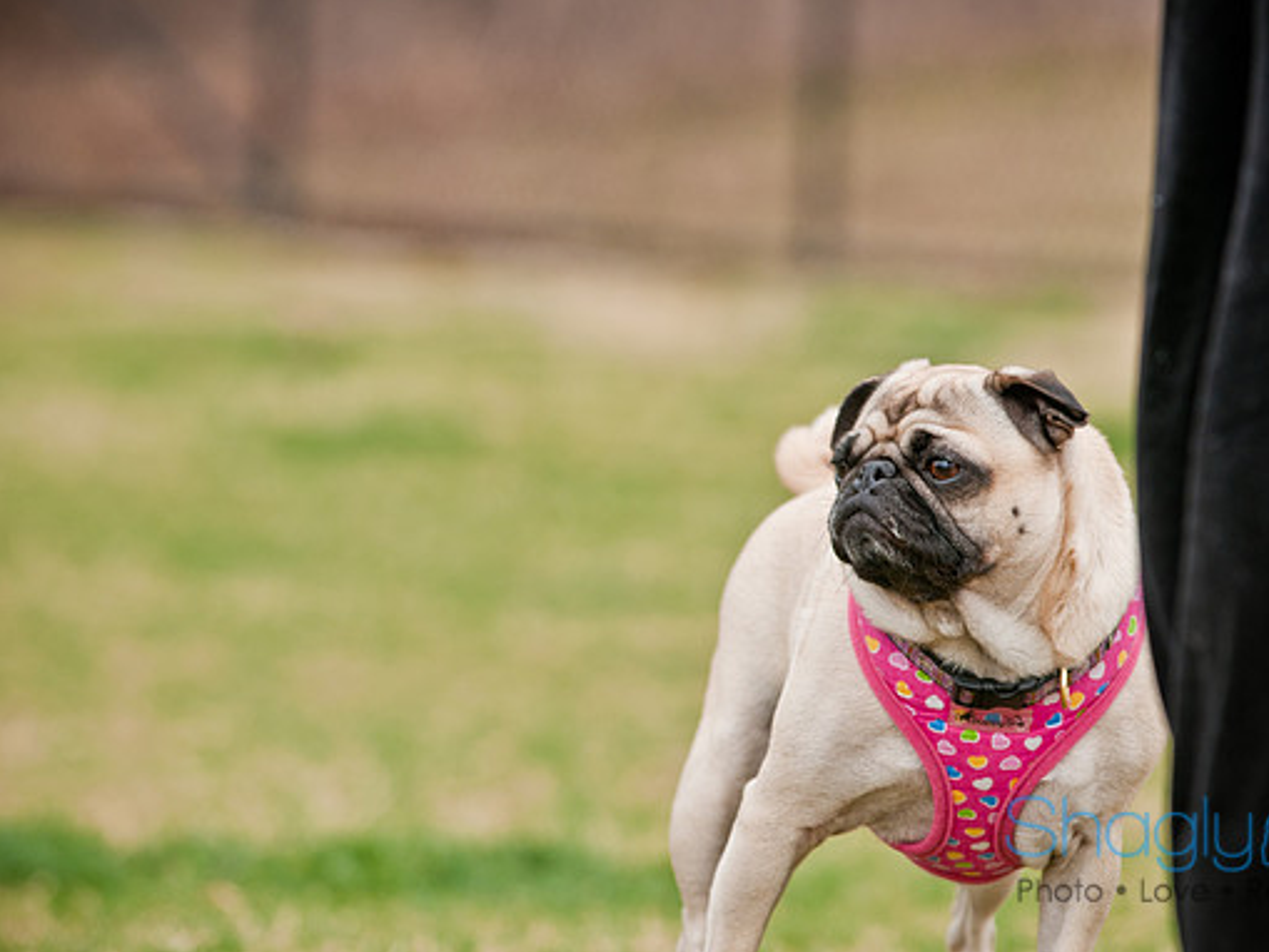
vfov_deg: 4.5
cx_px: 681
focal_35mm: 328
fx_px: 12027
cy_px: 475
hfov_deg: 6.0
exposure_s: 1/400
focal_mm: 200
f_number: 5
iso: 200
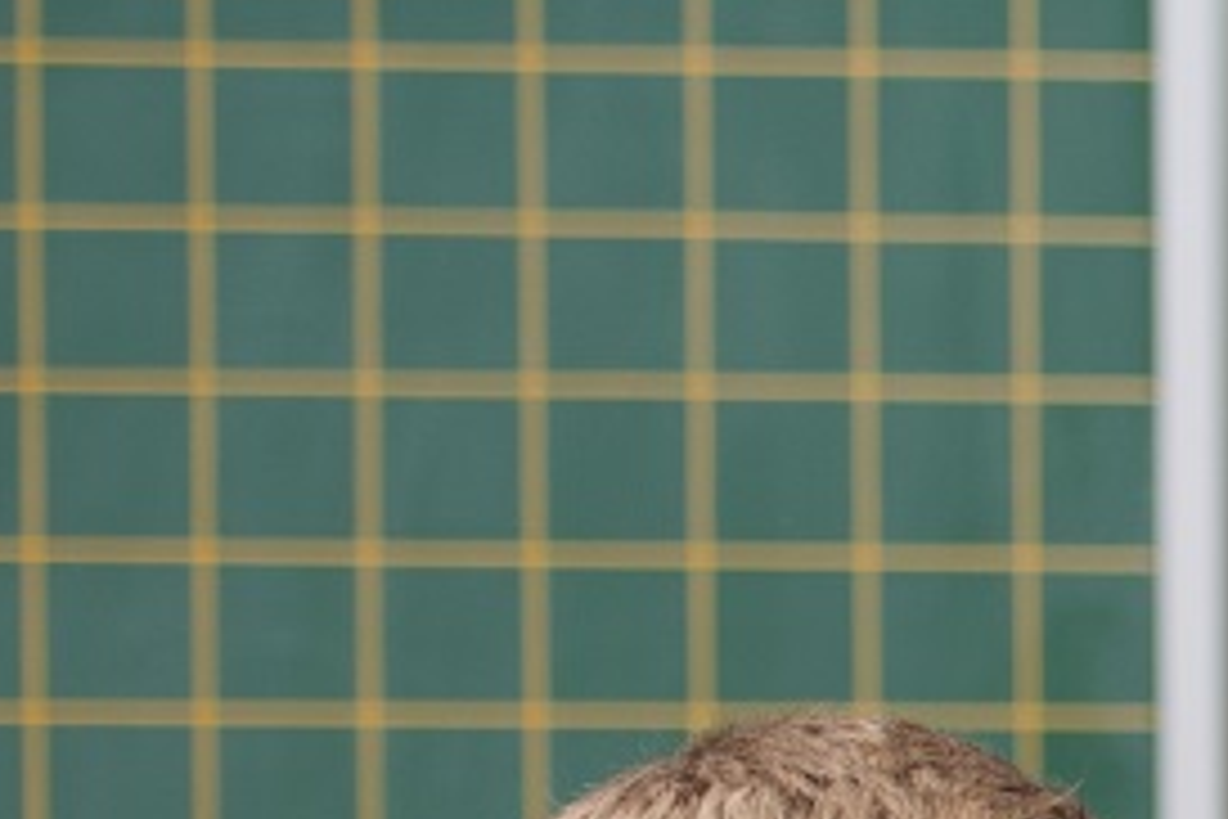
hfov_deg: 3.4
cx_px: 3877
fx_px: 20260
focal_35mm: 594
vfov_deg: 2.3
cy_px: 1744
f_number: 3.5
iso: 100
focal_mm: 90
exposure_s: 1/160
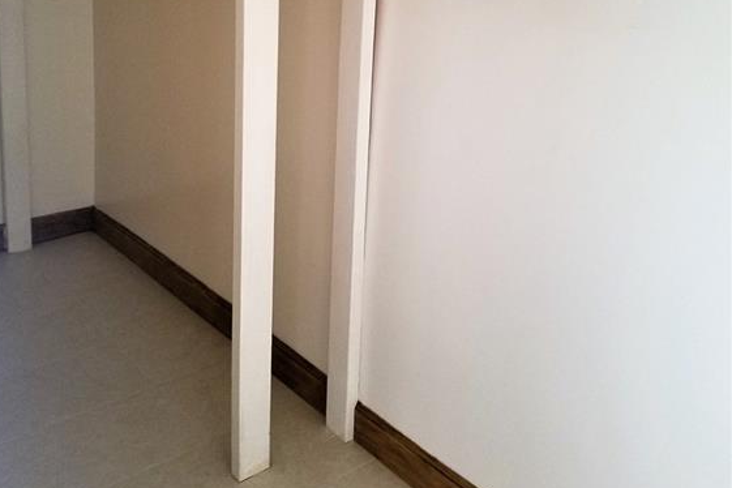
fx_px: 752
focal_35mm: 37
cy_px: 87
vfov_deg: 34.7
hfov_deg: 51.9
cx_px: 358
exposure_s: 1/11
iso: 200
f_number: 1.7
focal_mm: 4.2
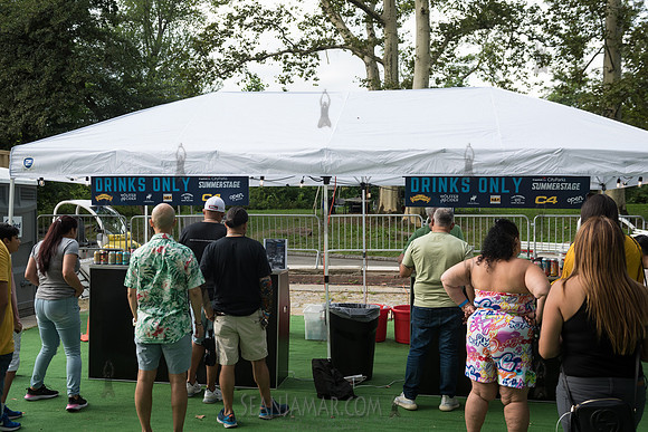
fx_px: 680
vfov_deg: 35.3
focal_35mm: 38
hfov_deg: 50.9
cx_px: 324
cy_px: 216
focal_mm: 36
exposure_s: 1/800
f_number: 4.5
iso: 500
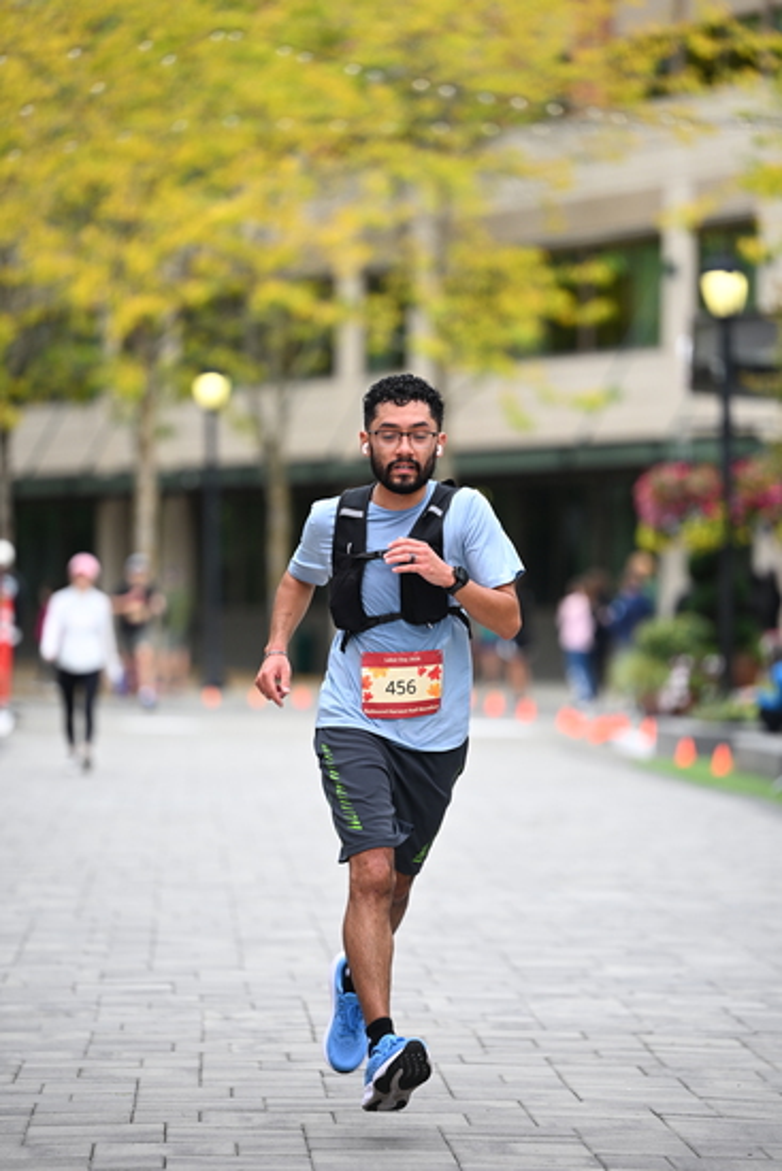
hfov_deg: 8.3
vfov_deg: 12.4
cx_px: 391
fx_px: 5372
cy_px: 586
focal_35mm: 165
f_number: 2.8
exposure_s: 1/1600
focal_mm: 165
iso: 640
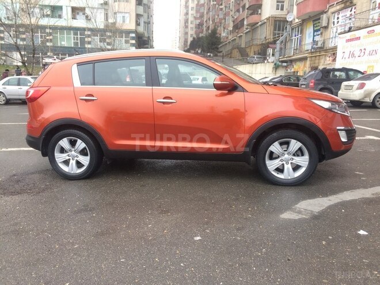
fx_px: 318
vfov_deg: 48.2
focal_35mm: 29
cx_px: 190
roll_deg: -1.2
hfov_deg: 61.7
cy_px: 142
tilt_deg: -9.6
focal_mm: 4.15
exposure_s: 1/128
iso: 32
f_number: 2.2
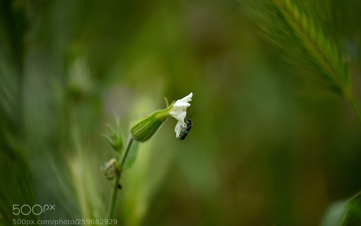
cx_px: 180
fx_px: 2017
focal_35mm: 205
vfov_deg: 6.4
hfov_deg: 10.2
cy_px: 118
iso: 100
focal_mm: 200
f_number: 4
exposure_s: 1/500
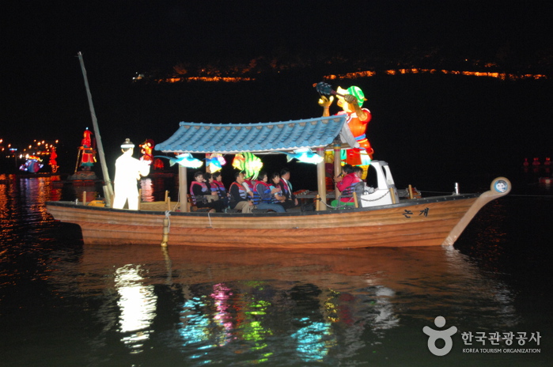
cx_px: 276
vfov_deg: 29.8
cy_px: 184
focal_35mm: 45
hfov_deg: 43.7
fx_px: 690
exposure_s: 1/60
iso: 800
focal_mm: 30
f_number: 2.8
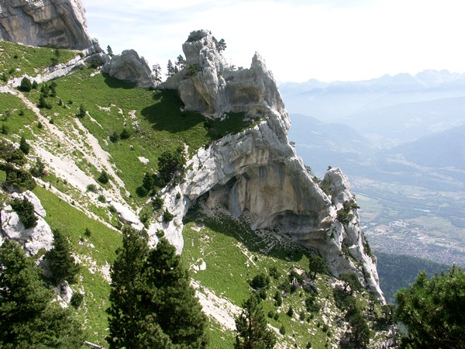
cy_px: 174
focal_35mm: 30
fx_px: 403
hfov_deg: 60.0
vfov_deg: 46.8
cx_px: 232
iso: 64
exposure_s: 1/250
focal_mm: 7.83
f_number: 5.6
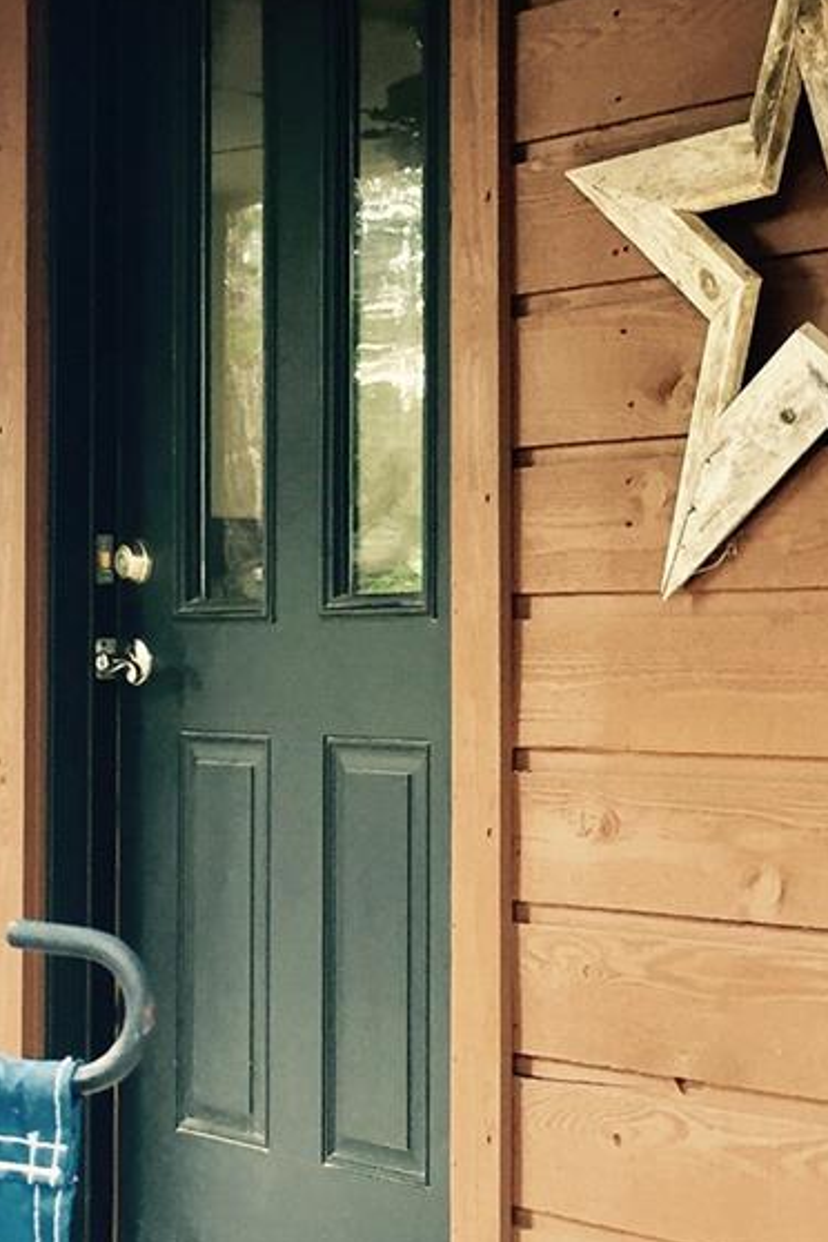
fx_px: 2863
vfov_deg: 24.5
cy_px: 579
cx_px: 514
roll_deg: +0.6
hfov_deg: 16.4
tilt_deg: +3.3
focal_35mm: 83
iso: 32
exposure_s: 1/40
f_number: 2.2
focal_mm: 4.15
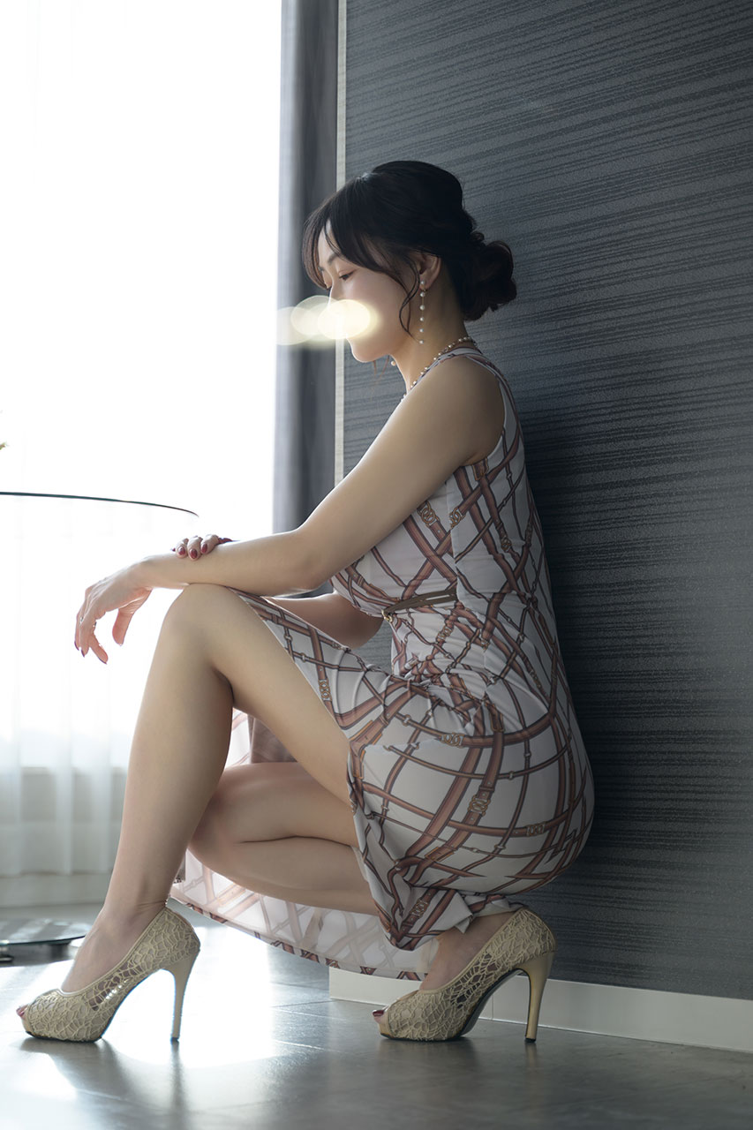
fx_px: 2008
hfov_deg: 21.2
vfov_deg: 31.4
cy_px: 565
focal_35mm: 64
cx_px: 376
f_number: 2.8
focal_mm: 64
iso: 125
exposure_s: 1/80
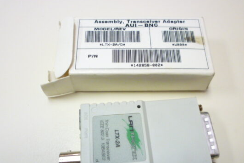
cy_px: 101
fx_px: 230
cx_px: 123
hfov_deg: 55.8
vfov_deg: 38.7
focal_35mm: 34
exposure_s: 1/25
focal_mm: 5.2
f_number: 3.3
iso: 400
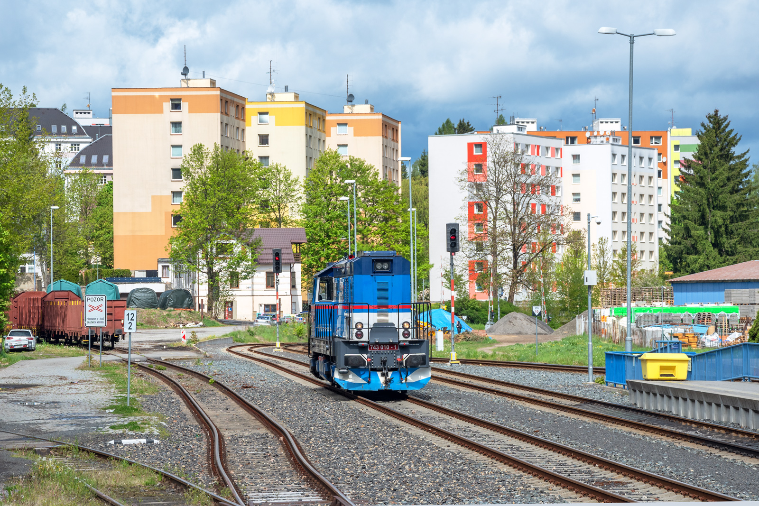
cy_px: 253
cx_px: 380
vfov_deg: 12.2
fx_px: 2361
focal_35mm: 112
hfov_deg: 18.3
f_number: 9
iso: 125
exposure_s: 1/640
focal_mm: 75
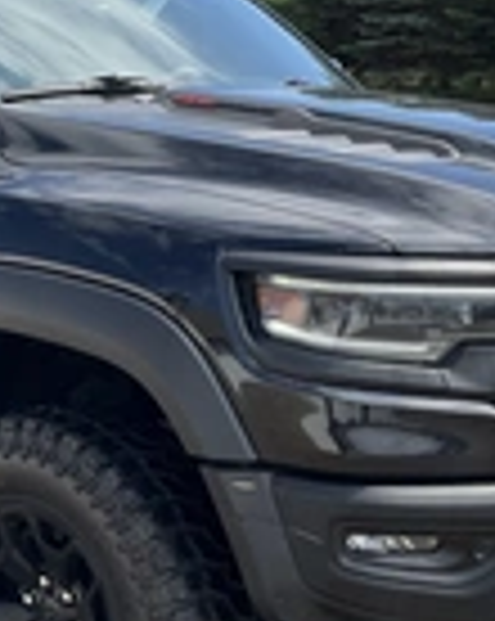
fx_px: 1505
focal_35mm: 82
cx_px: 40
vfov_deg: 23.3
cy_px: 320
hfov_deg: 18.3
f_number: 1.8
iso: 25
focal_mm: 3
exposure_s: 1/804
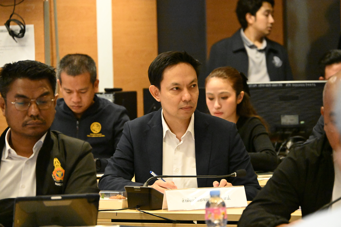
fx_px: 1800
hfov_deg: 10.8
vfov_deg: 7.2
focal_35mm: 190
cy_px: 114
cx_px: 170
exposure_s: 1/500
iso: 25600
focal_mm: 190
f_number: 6.3
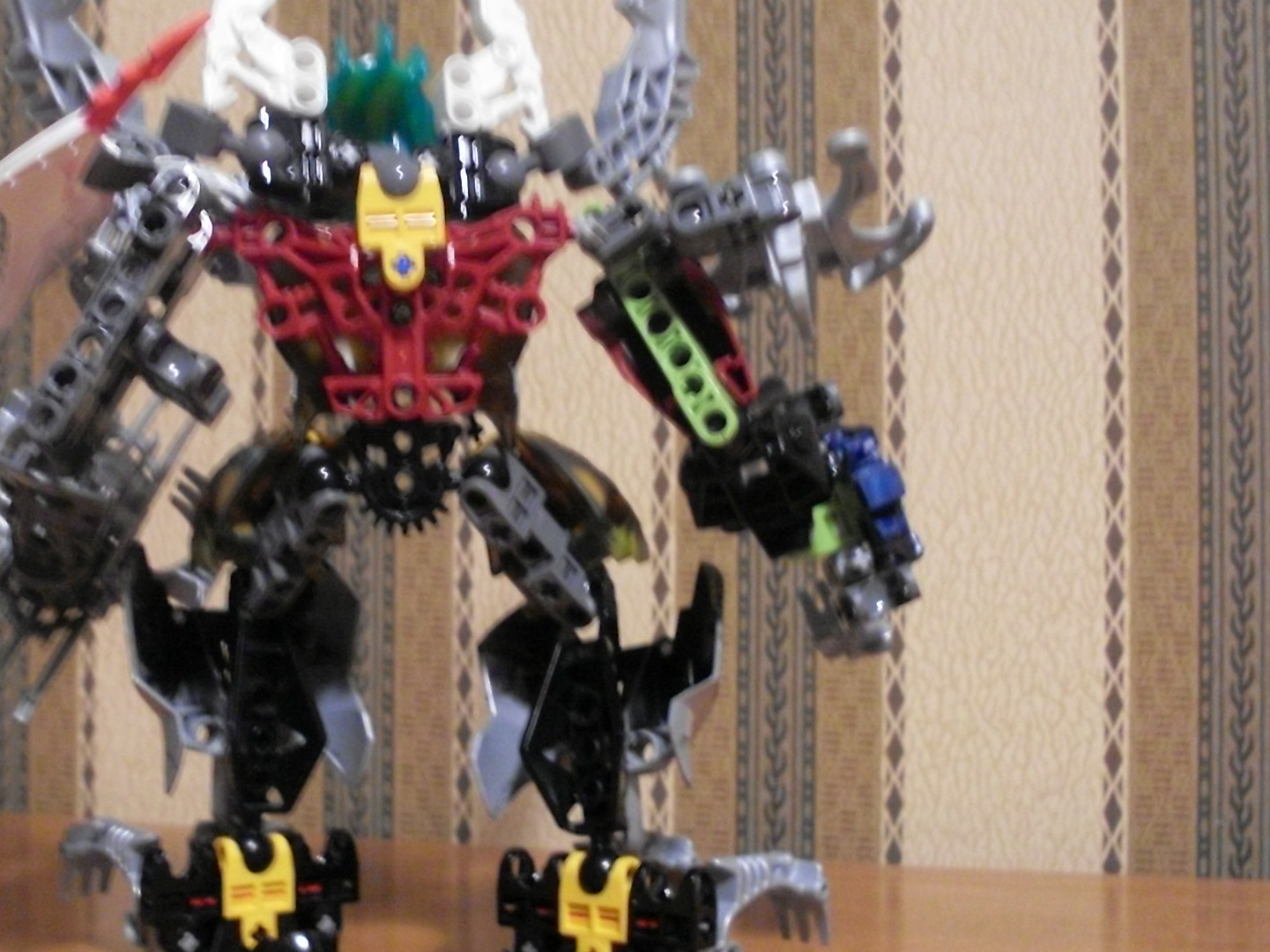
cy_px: 461
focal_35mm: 54
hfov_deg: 35.3
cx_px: 442
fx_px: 1981
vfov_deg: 27.0
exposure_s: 1/10
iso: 400
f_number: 2.8
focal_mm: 6.3
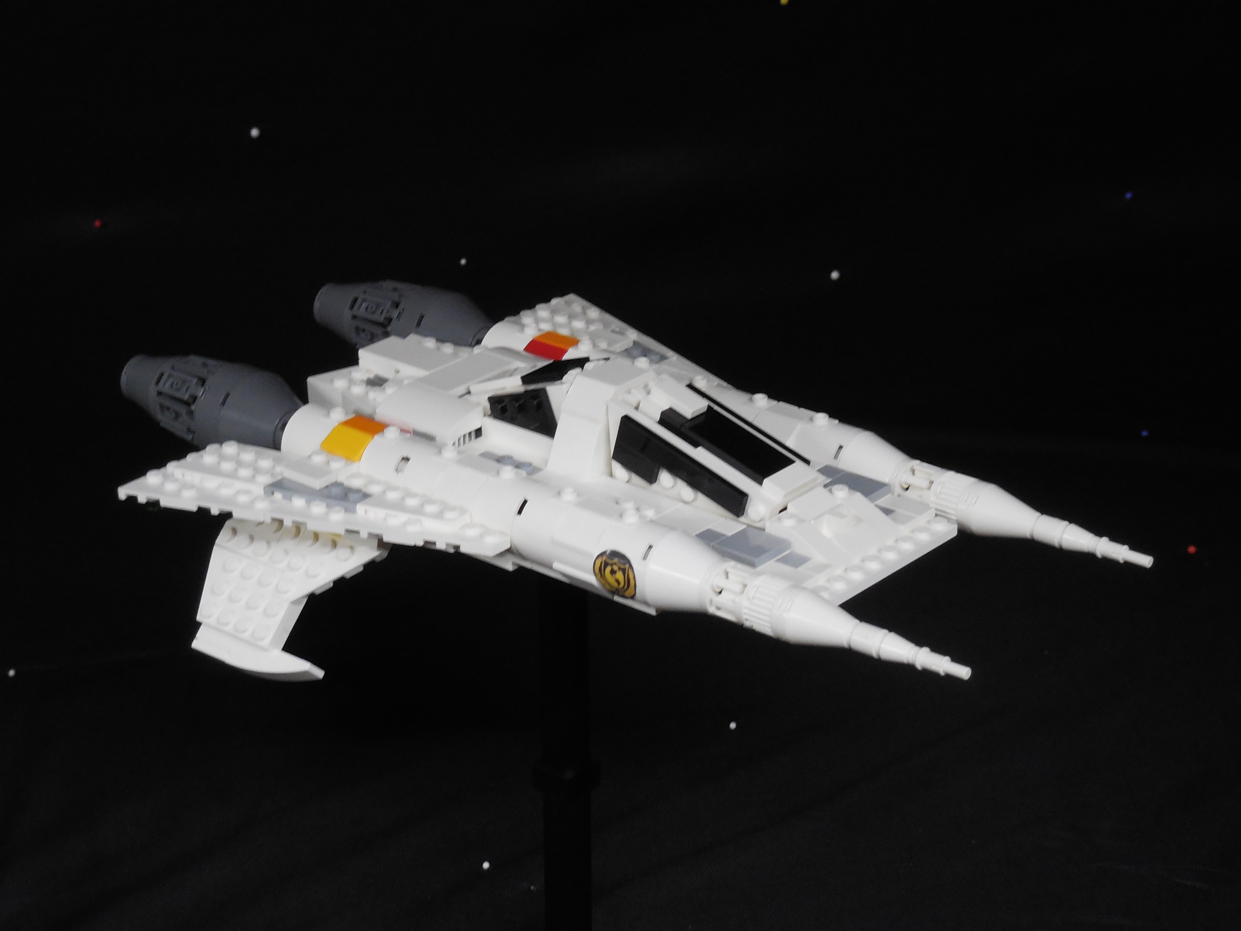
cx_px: 620
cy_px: 466
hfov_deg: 25.0
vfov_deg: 18.9
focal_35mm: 78
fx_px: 2796
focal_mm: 14.1
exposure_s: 1/8
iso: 450
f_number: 4.5
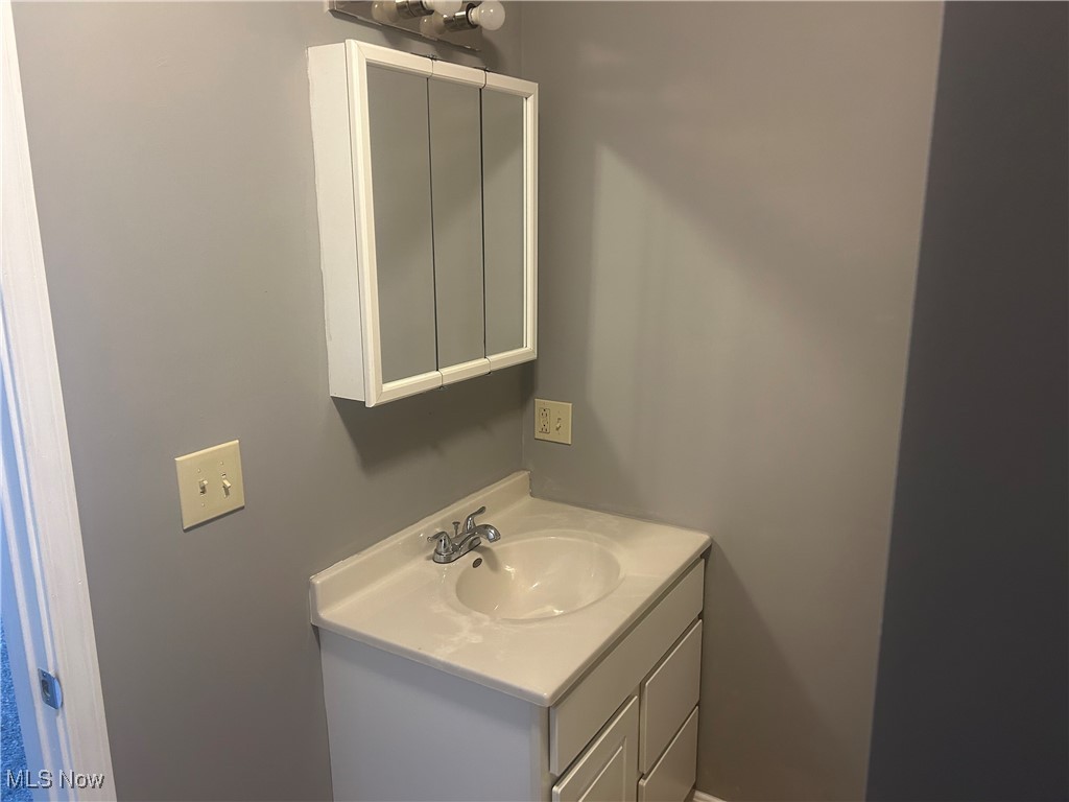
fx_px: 803
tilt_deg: -13.5
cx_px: 534
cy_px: 401
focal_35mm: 26
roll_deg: +0.1
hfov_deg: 67.3
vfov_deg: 53.1
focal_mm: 5.7
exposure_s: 1/60
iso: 160
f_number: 1.5
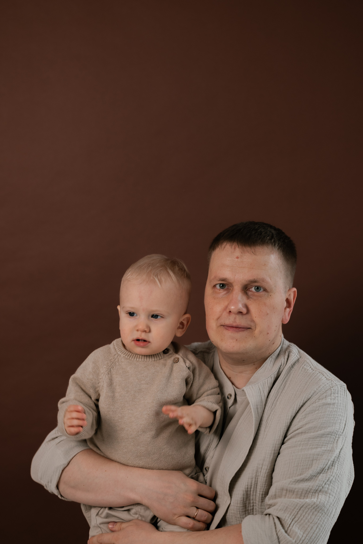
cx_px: 182
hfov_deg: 16.1
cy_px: 272
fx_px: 1284
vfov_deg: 23.9
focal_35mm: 85
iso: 320
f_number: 2.5
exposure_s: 1/250
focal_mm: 85
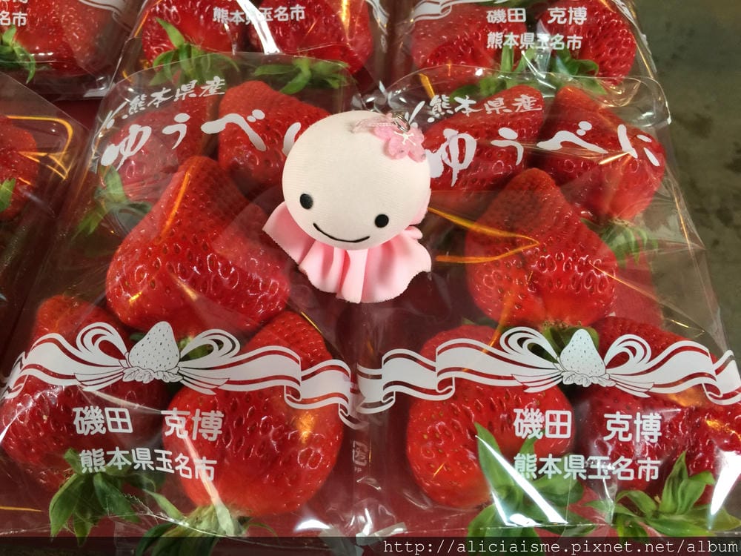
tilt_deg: -54.2
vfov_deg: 48.2
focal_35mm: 29
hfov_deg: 61.7
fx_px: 621
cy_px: 278
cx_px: 370
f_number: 2.2
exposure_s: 1/15
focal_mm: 4.15
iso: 64
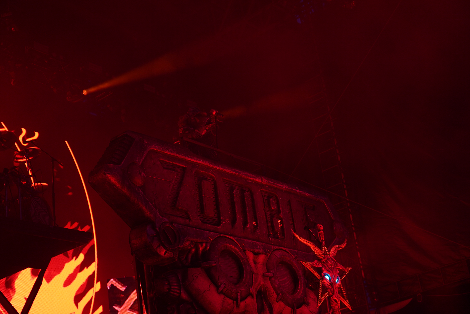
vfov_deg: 23.0
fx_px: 770
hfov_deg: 33.9
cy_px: 157
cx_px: 235
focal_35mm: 59
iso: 500
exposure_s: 1/60
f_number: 4
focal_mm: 59
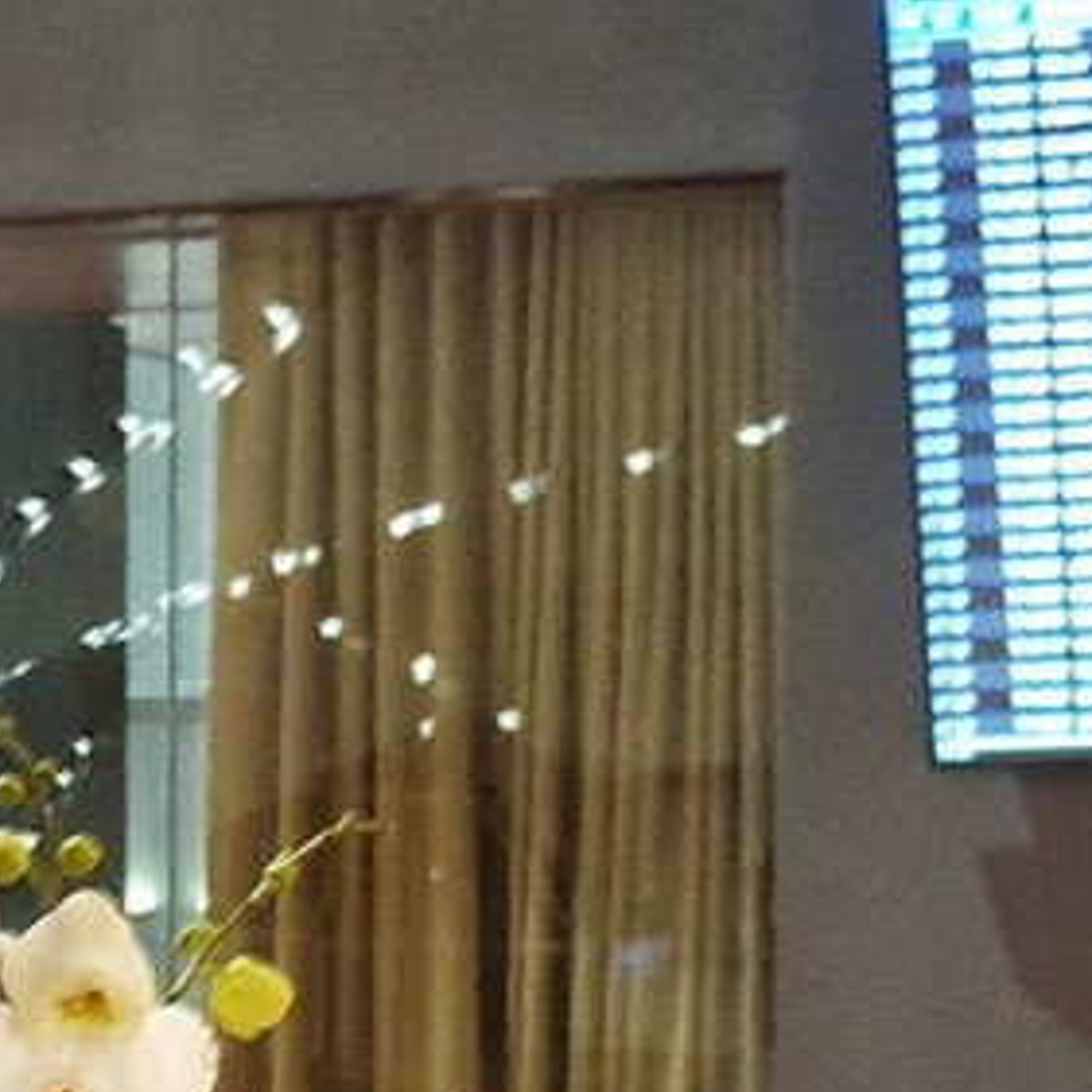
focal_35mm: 239
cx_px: 225
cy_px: 1875
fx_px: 8530
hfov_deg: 7.3
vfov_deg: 7.2
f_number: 2.4
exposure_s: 1/17
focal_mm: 6
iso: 250
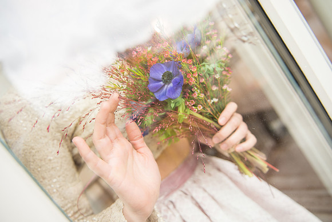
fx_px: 267
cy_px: 111
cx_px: 166
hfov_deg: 63.6
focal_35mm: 29
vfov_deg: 45.0
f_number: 2.8
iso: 125
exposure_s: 1/80
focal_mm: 29
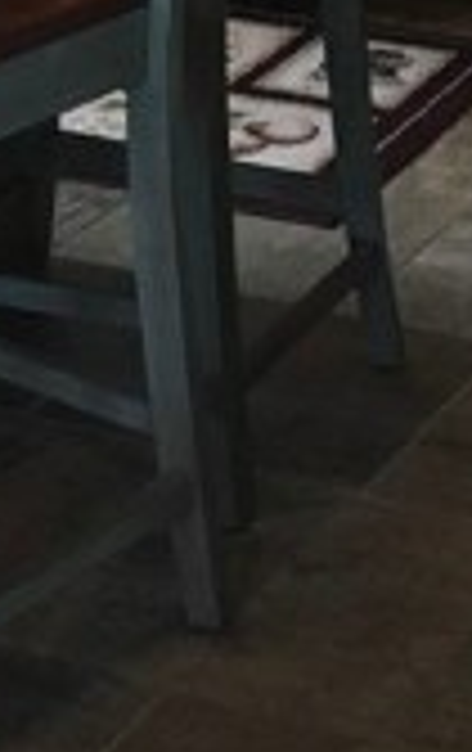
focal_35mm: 141
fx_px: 2890
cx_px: 297
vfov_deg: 12.9
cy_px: -743
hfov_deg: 9.3
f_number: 2.2
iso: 160
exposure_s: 1/30
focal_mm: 4.15
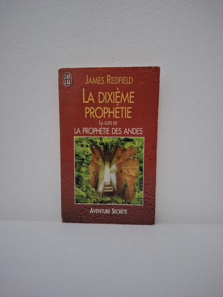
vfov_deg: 69.4
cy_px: 148
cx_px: 112
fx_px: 215
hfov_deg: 54.9
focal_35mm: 25
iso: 500
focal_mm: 4.69
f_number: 1.8
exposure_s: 1/25
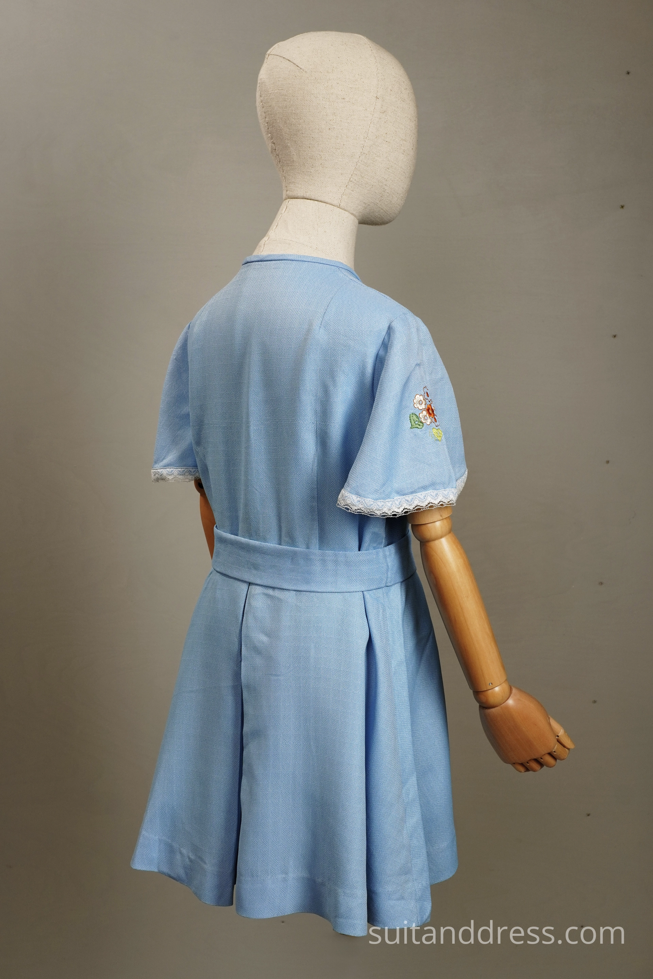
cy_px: 490
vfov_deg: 41.1
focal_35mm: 48
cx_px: 326
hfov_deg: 28.1
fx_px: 1306
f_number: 8
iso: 400
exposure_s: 1/50
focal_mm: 32
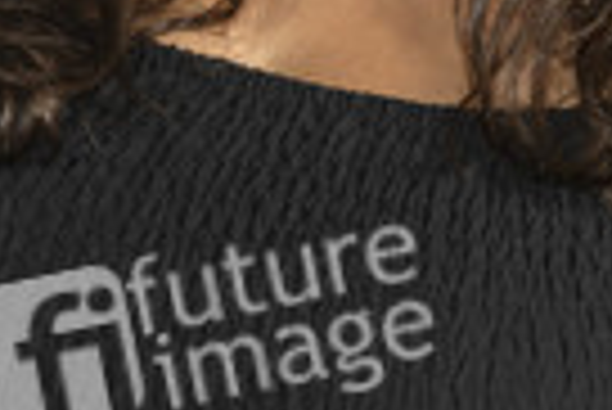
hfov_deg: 7.5
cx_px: 333
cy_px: -342
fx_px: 4697
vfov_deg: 4.9
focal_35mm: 276
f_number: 5.6
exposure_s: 1/200
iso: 800
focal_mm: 94
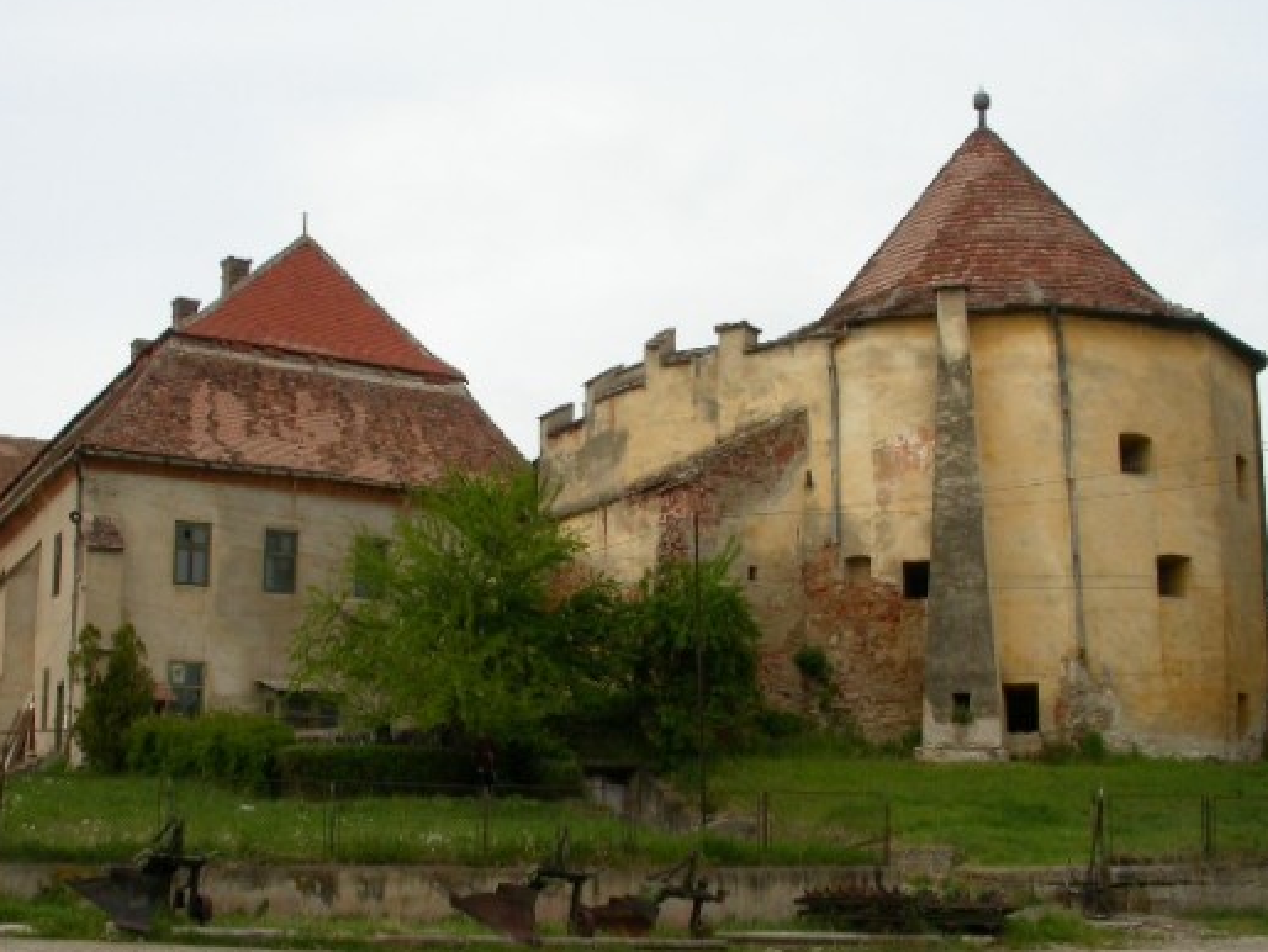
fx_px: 1869
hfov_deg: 37.5
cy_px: 534
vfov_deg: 28.6
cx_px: 634
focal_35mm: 51
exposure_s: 1/235
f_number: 7.8
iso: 100
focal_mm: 9.1
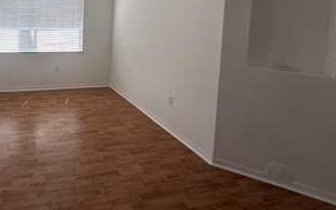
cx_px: 61
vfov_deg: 45.4
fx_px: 229
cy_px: 28
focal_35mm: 25
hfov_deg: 65.2
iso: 64
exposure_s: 1/179
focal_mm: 2.22
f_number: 2.2
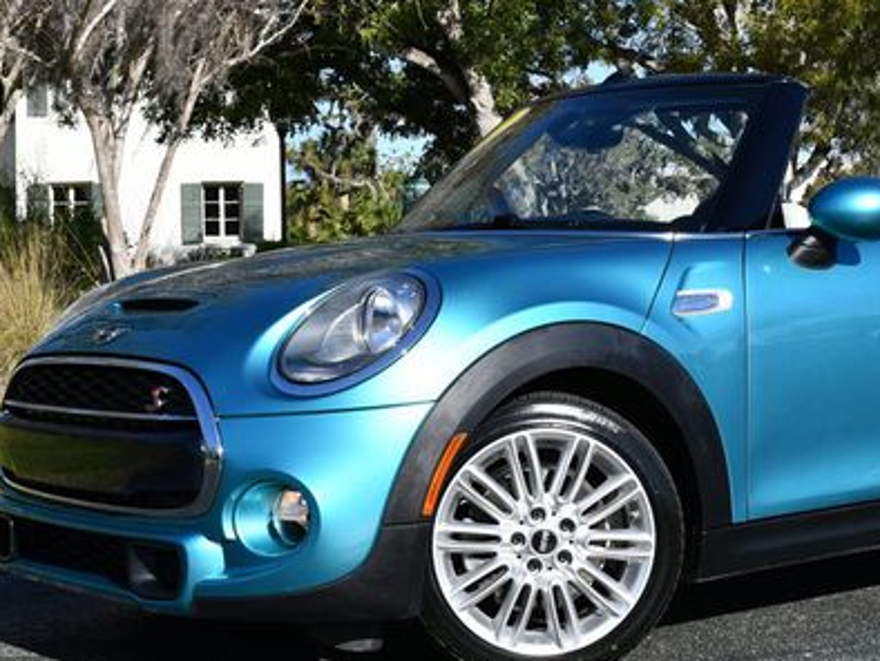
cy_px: 257
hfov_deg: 25.7
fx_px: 1908
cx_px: 639
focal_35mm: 75
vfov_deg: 19.6
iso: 100
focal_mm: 24
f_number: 8
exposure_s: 1/250
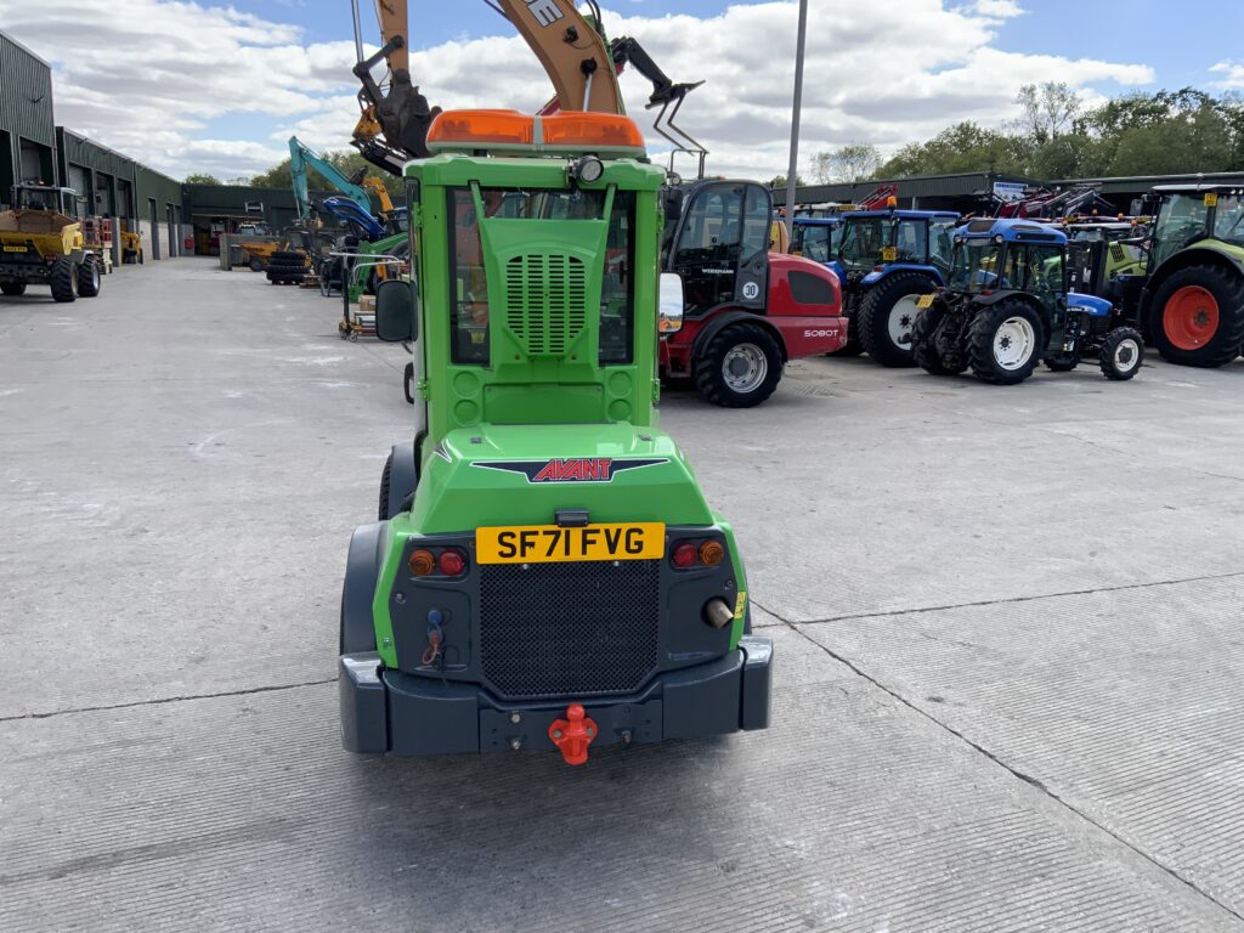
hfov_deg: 61.7
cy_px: 466
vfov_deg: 48.2
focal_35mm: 29
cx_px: 622
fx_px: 1042
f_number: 1.8
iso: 16
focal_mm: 3
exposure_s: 1/869
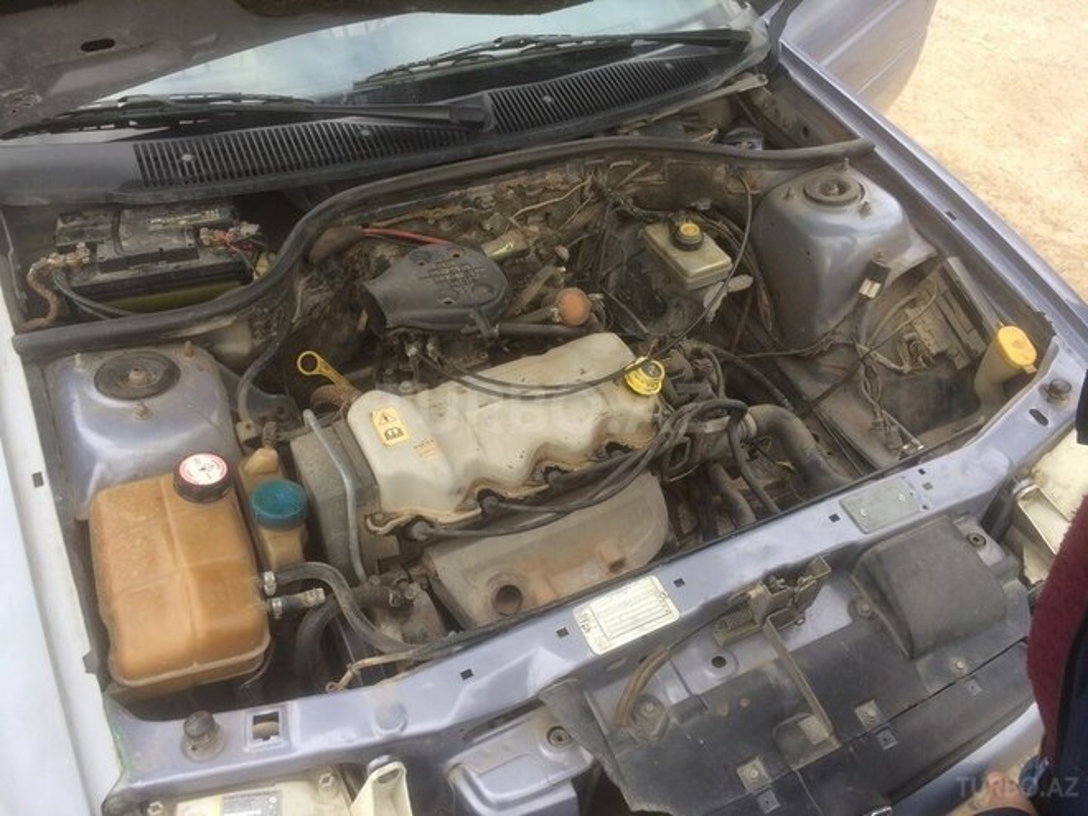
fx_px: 911
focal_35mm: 29
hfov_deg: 61.7
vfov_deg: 48.2
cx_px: 544
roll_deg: -8.5
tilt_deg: -43.8
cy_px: 408
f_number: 2.2
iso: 32
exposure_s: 1/109
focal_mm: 4.15
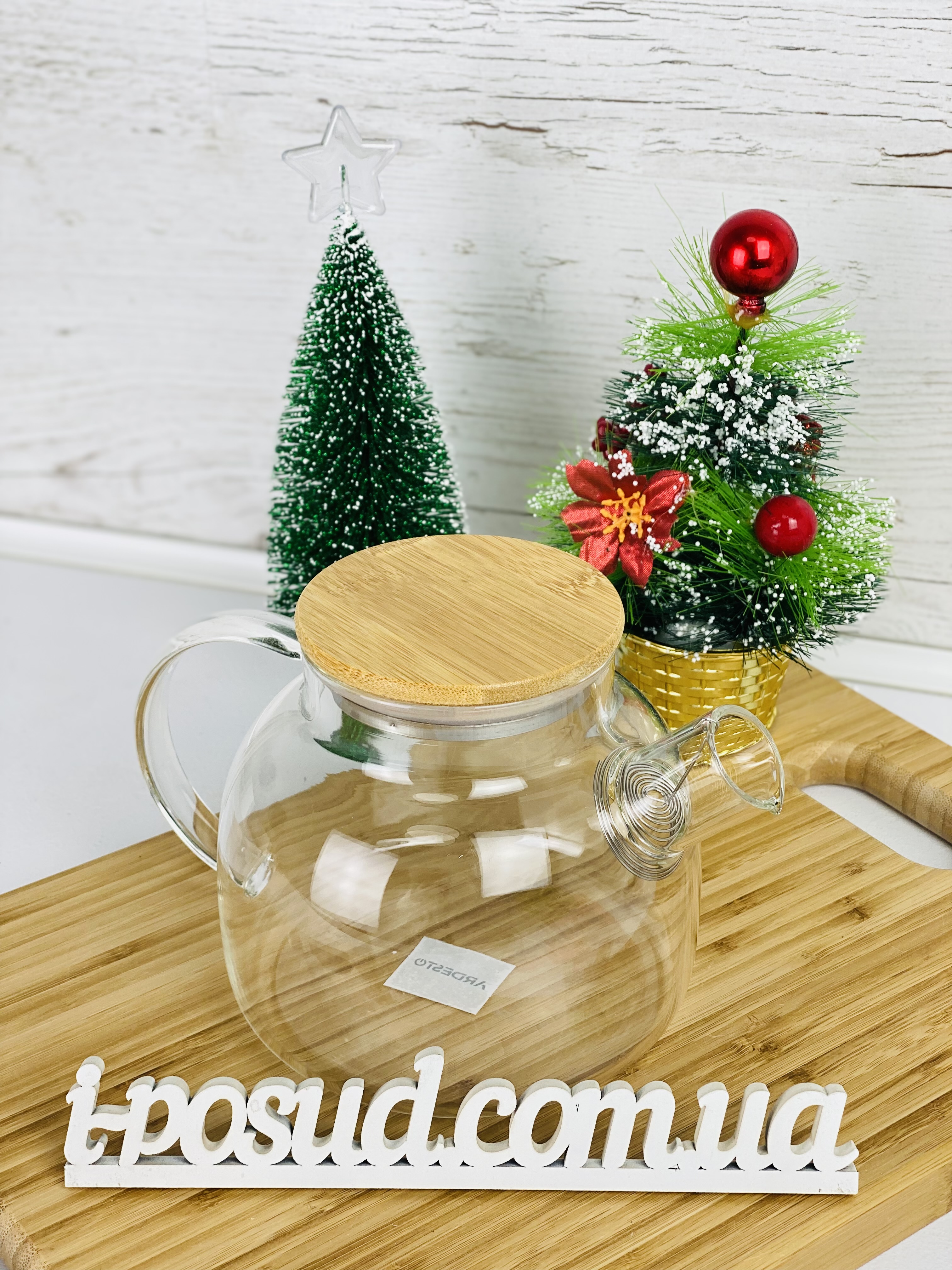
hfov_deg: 28.0
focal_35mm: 52
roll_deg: -0.3
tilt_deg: -29.2
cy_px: 635
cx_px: 476
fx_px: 1907
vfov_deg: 36.8
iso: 20
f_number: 2
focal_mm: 6
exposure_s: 1/138
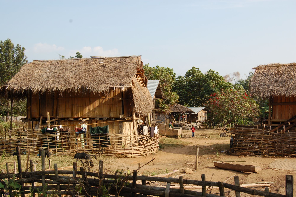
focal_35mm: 45
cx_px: 148
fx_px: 370
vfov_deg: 29.8
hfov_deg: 43.6
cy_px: 98
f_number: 8
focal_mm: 30
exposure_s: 1/250
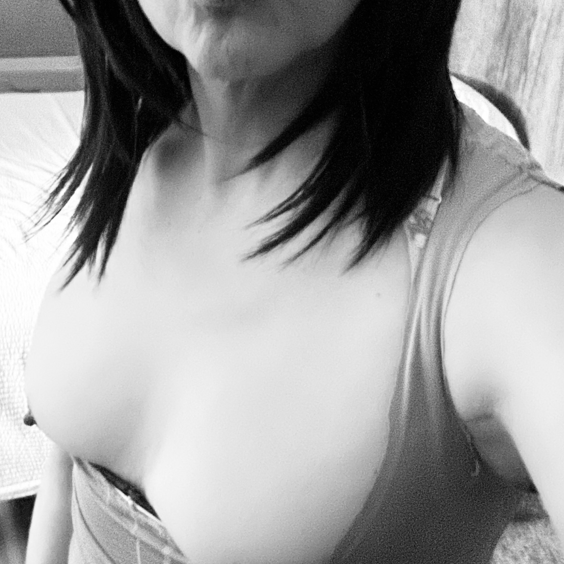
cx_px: 233
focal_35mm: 49
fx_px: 903
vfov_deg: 34.0
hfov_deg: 34.6
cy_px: 143
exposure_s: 1/15
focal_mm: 2.69
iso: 2000
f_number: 1.9
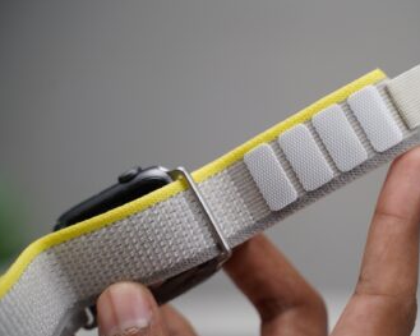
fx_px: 994
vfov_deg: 19.2
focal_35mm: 80
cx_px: 254
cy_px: 168
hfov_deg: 23.8
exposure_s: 1/80
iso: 500
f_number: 4
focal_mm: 70
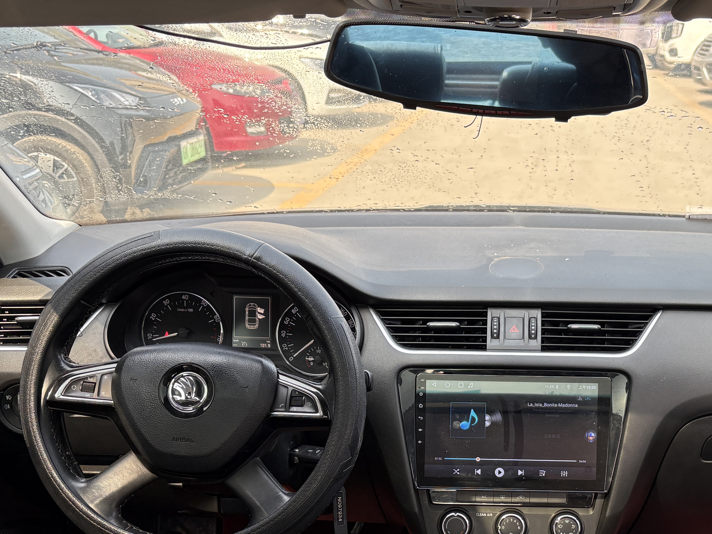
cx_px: 502
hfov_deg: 39.0
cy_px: 468
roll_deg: -0.5
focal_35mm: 48
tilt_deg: -24.9
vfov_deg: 29.2
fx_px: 987
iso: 64
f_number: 1.6
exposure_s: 1/282
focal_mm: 5.96
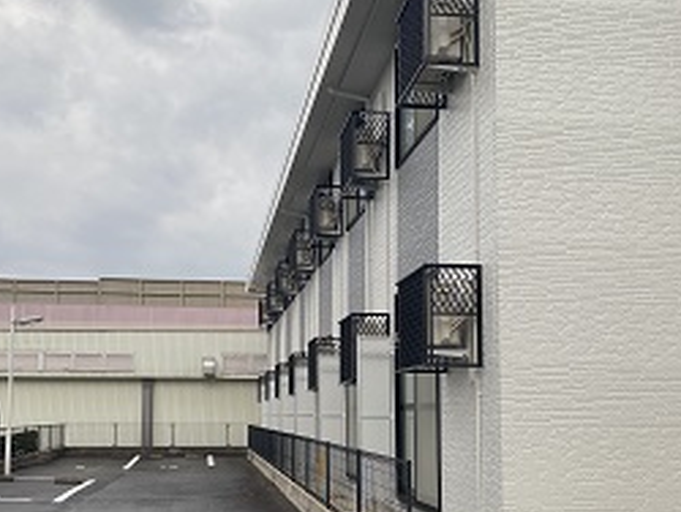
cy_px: 350
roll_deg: -0.8
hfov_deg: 44.6
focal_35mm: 42
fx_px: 827
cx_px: 289
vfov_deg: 34.0
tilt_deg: +5.9
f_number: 1.8
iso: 32
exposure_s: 1/409
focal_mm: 4.25
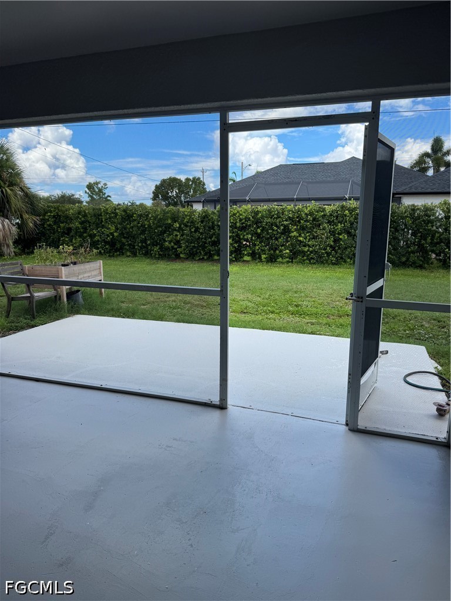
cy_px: 300
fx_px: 417
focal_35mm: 24
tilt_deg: -11.4
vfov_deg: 71.6
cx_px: 226
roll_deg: -1.1
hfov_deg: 56.8
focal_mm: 6.76
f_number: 1.78
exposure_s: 1/1980
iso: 80
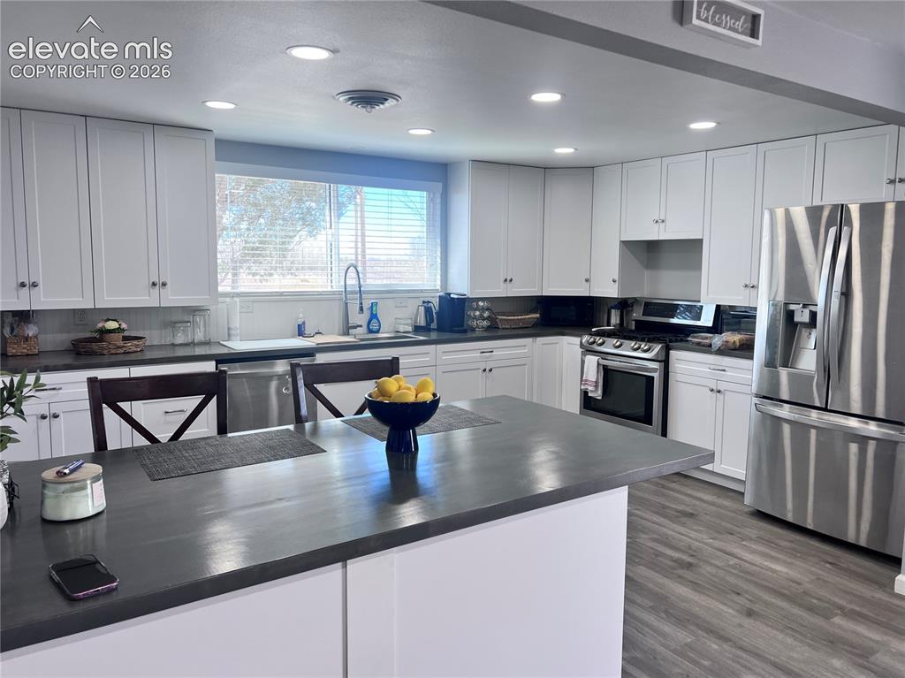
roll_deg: +0.0
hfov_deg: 67.3
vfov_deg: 53.0
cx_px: 452
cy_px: 339
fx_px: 679
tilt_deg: -7.4
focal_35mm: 26
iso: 40
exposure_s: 1/161
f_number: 1.5
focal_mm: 5.7
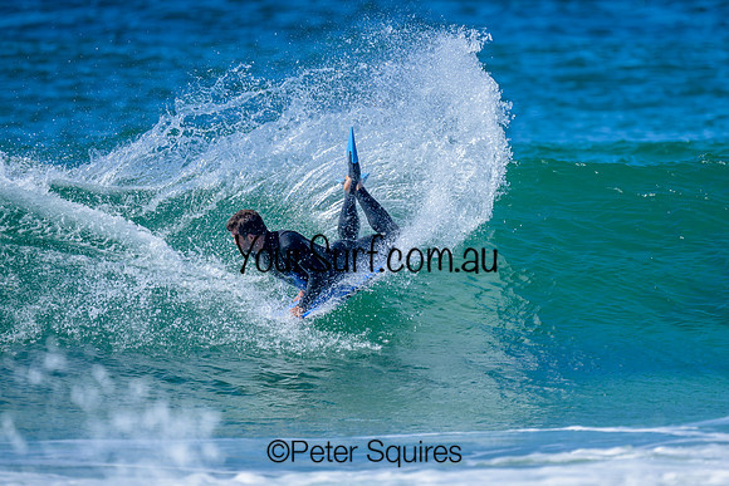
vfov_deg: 1.5
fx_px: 18855
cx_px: 424
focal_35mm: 931
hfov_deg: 2.2
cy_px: 266
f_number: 6.3
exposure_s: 1/2000
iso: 360
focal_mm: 800
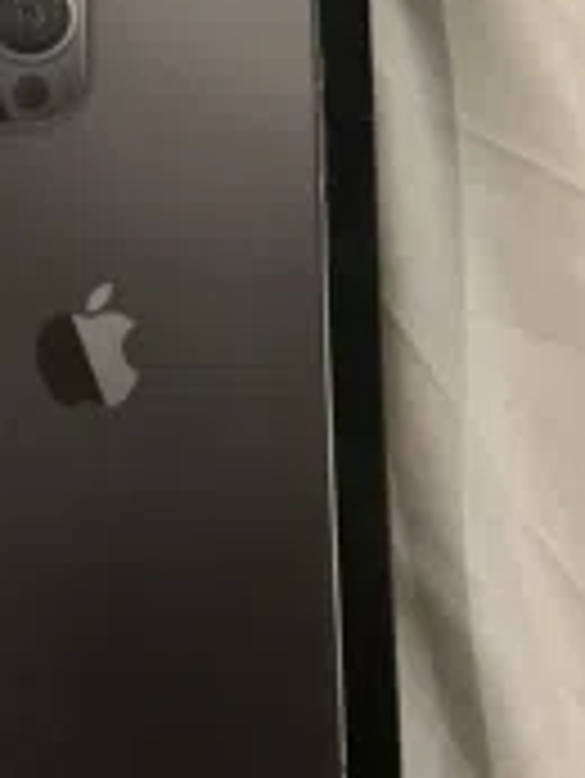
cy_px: 400
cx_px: 99
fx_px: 1350
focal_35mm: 60
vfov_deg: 32.2
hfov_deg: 24.0
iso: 500
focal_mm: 5.7
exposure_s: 1/33
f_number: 1.5
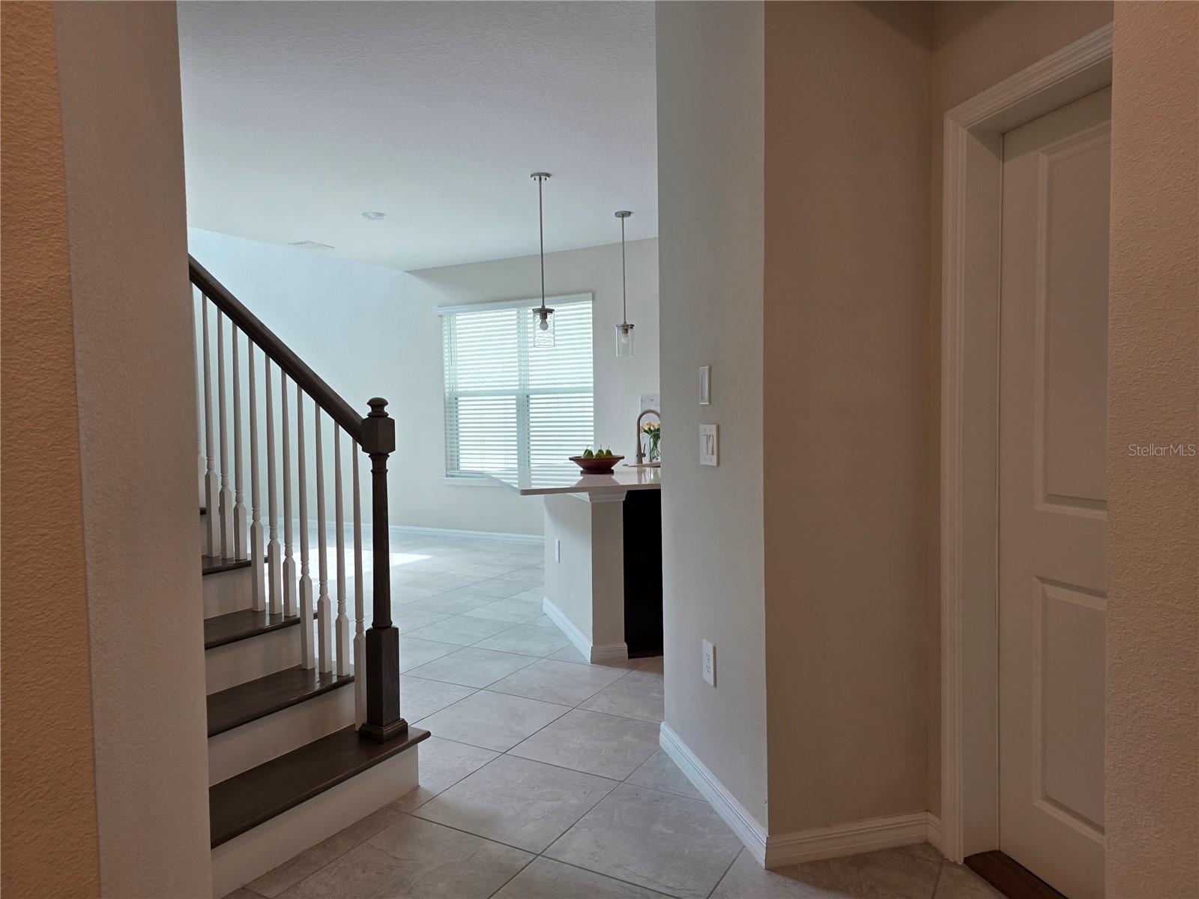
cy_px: 450
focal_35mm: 23
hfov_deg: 73.9
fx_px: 797
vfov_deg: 58.9
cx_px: 600
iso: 32
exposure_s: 1/120
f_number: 1.7
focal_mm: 6.3
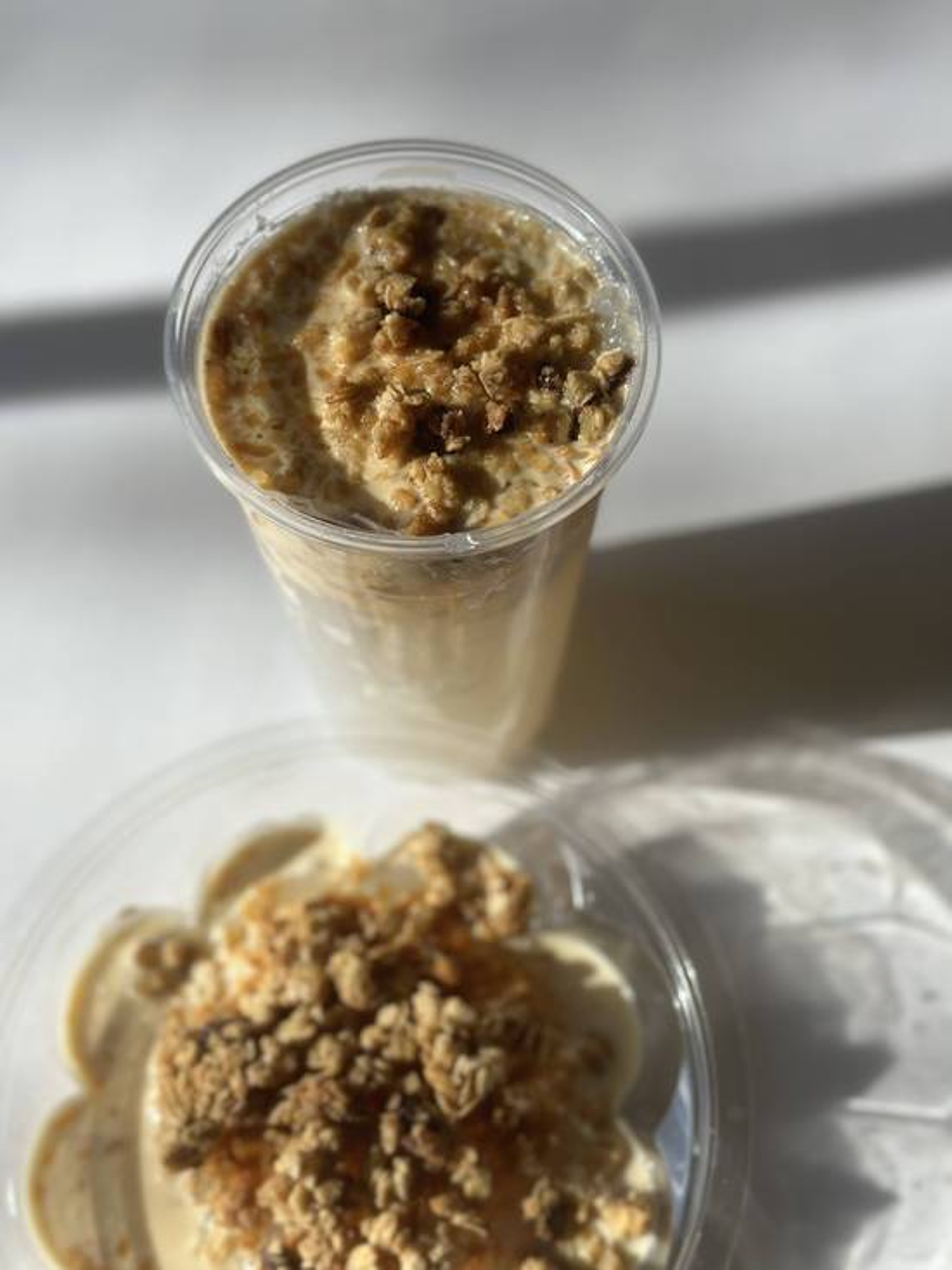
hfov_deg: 30.3
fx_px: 1760
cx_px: 476
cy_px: 635
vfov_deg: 39.7
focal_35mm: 48
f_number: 1.78
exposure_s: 1/2532
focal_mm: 6.86
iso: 80
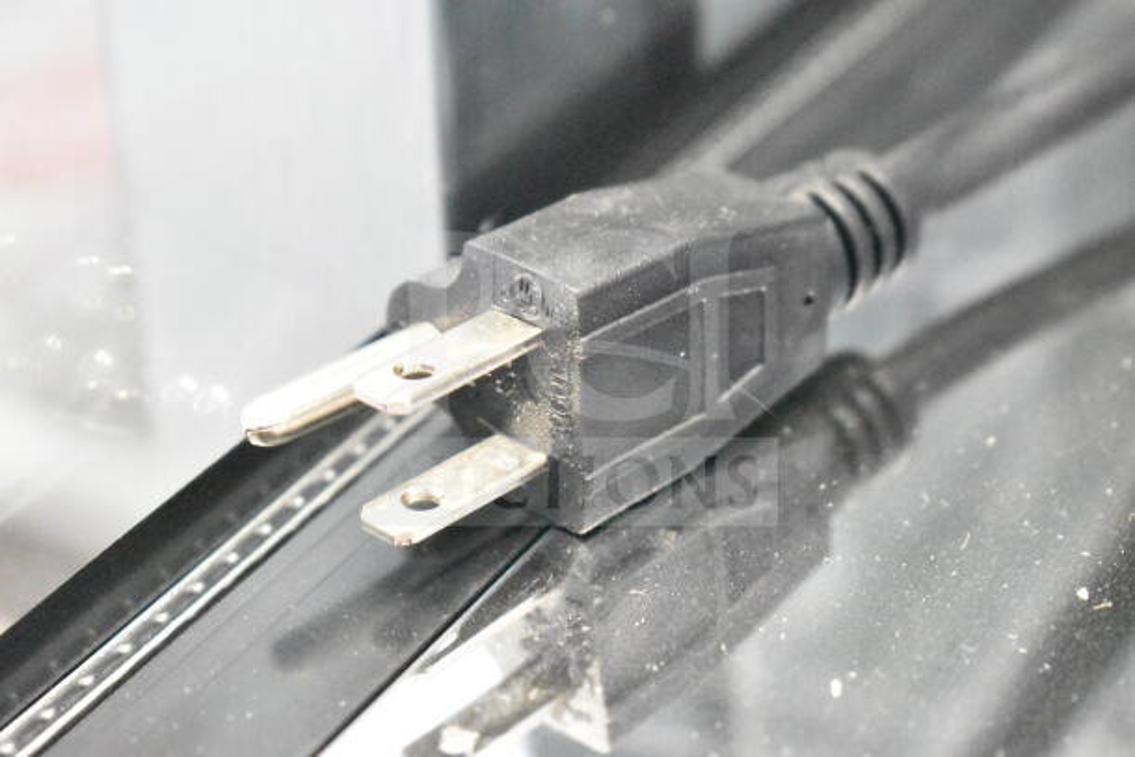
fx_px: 2601
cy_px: 378
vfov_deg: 16.6
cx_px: 568
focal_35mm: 82
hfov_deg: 24.6
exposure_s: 1/30
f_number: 5.6
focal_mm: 55
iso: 25600
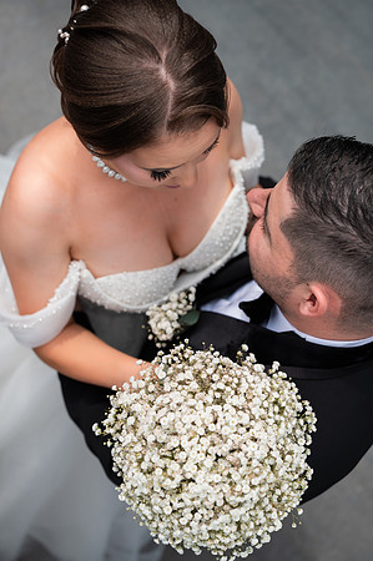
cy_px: 280
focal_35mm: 50
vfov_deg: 39.6
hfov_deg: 26.9
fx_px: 779
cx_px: 186
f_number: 3.5
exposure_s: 1/800
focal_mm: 50
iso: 200
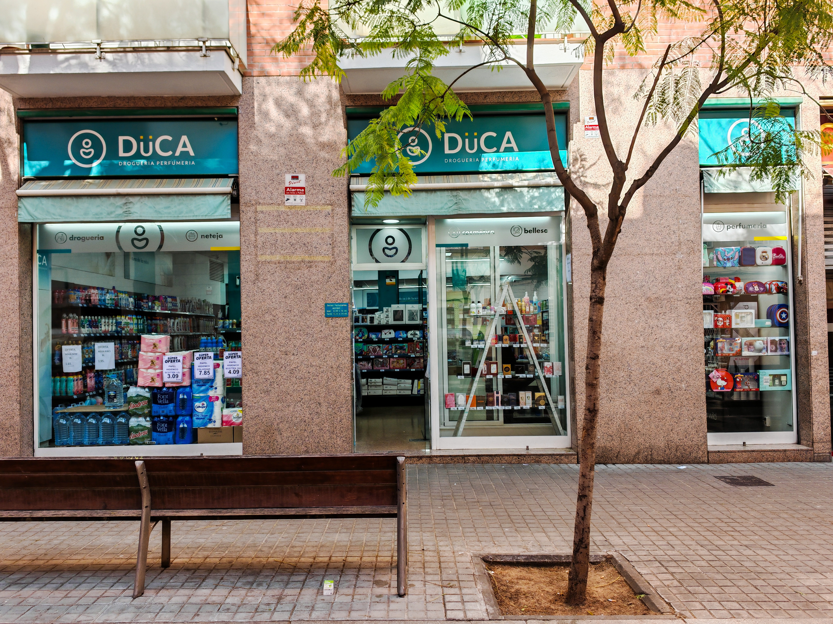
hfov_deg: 65.3
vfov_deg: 51.4
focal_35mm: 27
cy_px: 312
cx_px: 416
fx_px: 650
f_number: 2
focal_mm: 6.83
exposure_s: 1/100
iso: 50
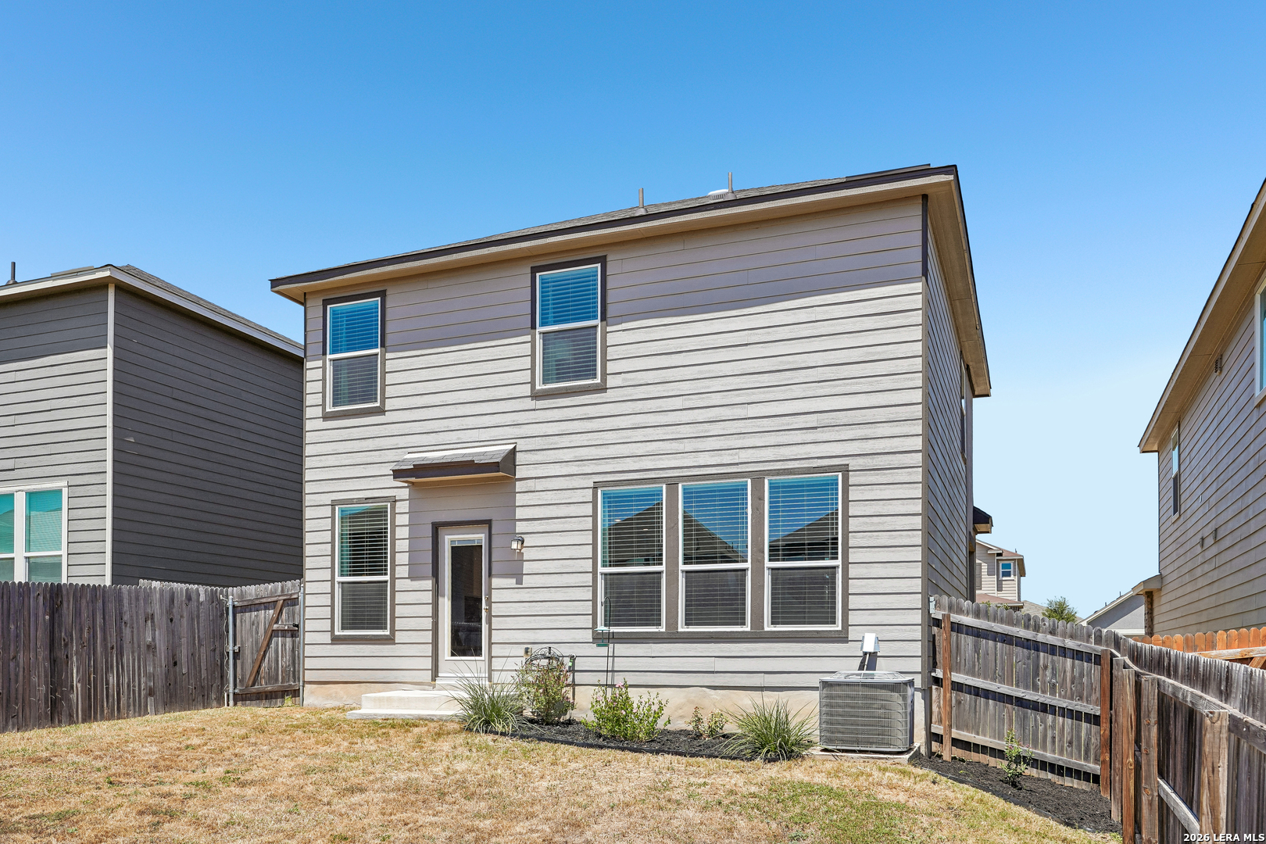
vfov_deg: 47.2
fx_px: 967
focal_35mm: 28
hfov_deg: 66.4
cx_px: 633
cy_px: 422
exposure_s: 1/320
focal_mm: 27.5
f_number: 8
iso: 100
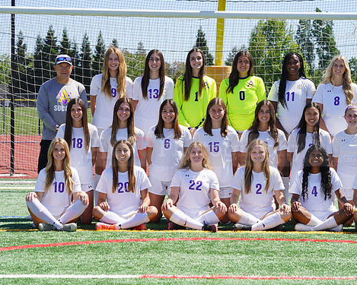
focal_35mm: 116
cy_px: 144
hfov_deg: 16.6
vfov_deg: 13.3
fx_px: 1225
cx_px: 211
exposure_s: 1/250
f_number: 11
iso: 200
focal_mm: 100
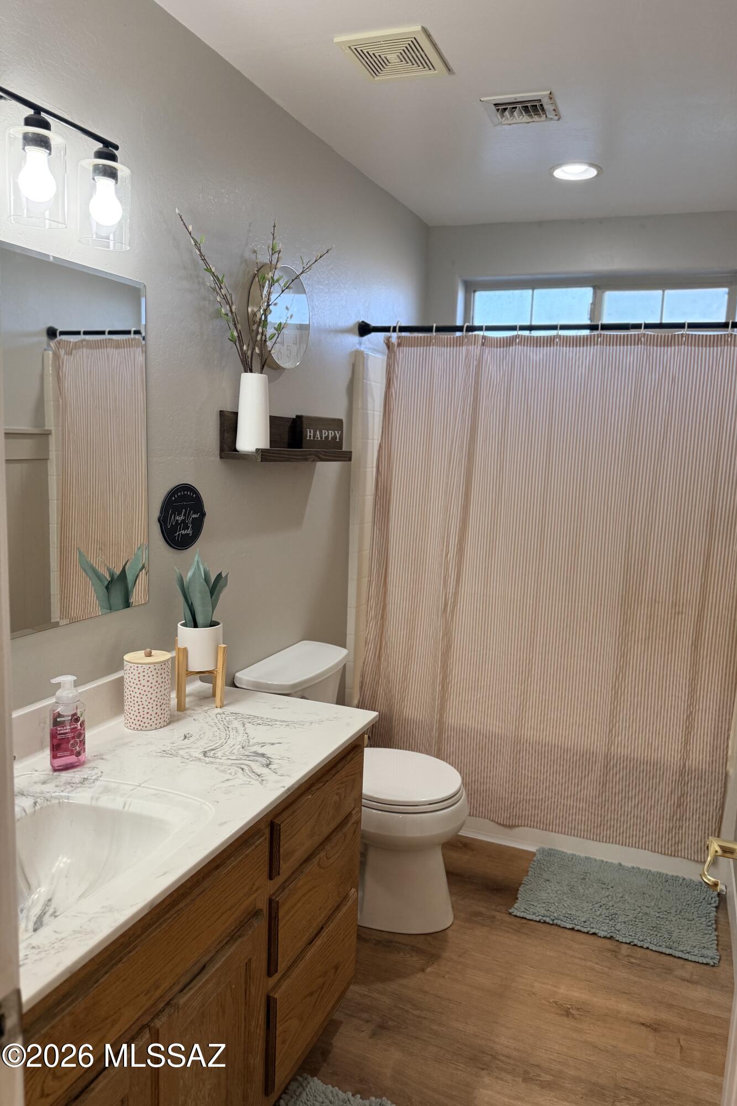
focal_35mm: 25
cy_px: 553
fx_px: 768
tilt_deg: -8.5
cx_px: 415
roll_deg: -3.0
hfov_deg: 51.1
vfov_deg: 71.5
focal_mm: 6.76
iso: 200
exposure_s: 1/177
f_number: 1.78
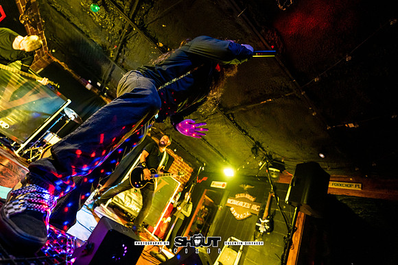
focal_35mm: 15
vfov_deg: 76.0
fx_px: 169
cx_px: 180
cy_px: 120
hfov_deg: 99.0
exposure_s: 1/200
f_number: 2.8
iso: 1000
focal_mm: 14
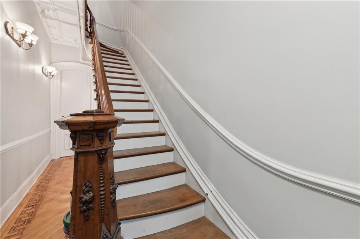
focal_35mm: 15
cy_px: 120
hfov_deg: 100.4
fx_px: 150
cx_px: 180
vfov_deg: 77.2
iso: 400
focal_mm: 15
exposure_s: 1/2.5
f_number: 8
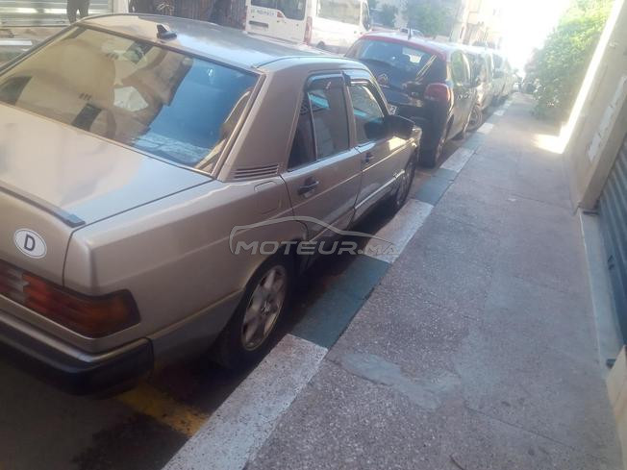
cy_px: 235
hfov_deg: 63.4
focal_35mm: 28
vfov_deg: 49.7
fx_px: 507
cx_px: 314
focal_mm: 3.73
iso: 113
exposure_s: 1/152
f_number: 2.2
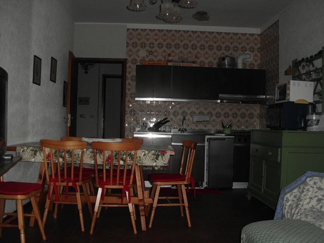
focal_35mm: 36
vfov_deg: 39.7
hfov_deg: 51.4
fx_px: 337
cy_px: 122
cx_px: 162
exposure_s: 1/60
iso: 200
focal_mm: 6.3
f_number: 2.9
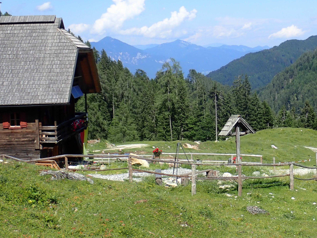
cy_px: 86
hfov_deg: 26.8
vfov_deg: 20.4
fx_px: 659
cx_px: 229
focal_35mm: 72
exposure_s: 1/500
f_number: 4.5
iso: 100
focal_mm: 8.99
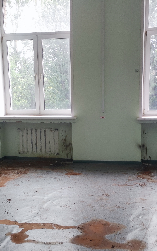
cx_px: 76
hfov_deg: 24.0
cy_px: 171
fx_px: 370
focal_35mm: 54
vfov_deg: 37.1
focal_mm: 4.7
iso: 354
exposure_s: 1/100
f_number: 1.79
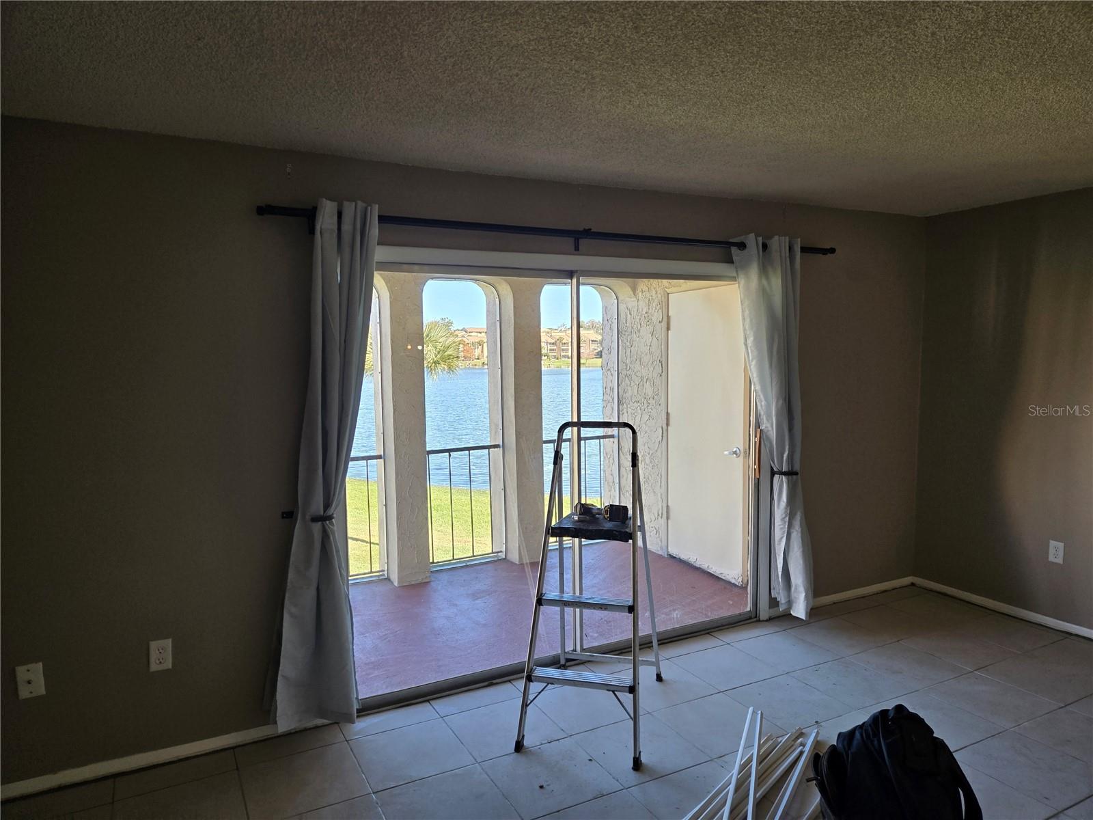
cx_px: 546
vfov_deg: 58.9
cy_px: 410
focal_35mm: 23
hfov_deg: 73.9
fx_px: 726
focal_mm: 5.4
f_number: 1.8
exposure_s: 1/180
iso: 50
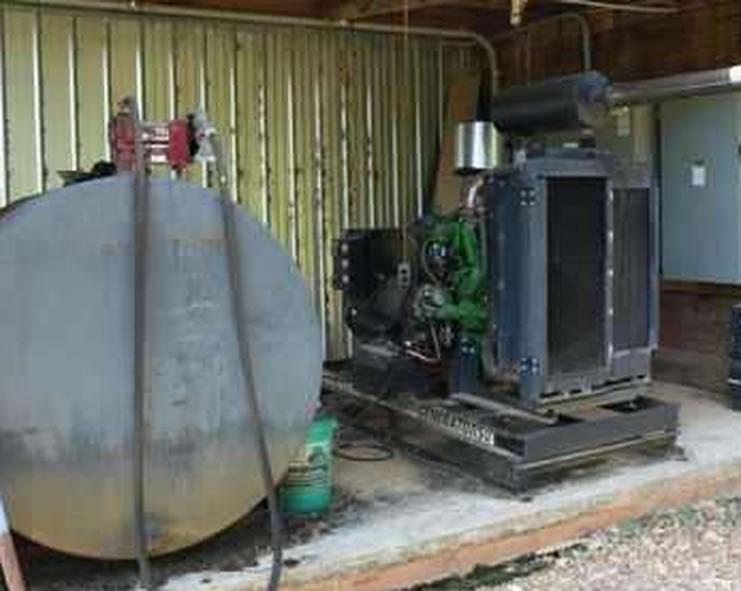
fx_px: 855
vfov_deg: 38.2
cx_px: 433
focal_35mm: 39
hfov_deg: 46.7
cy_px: 273
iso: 400
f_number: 5
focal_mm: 24
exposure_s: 1/160
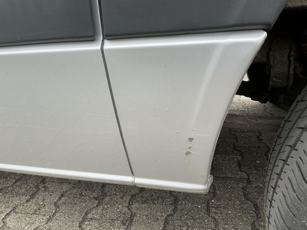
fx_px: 248
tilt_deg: -18.6
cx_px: 154
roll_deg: +4.3
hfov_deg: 63.4
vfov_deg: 49.7
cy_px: 115
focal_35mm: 28
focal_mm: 3
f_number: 1.8
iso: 25
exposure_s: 1/122
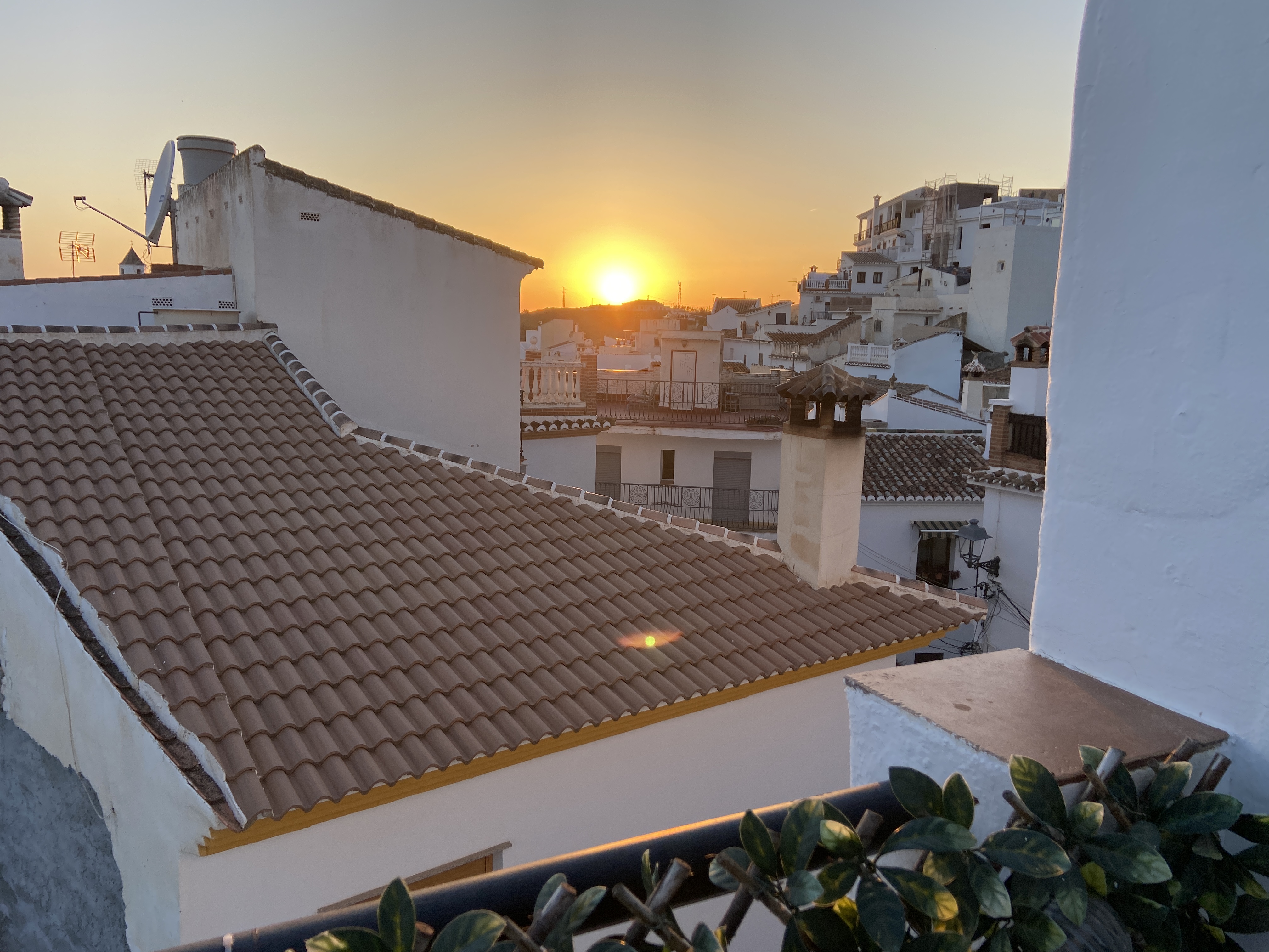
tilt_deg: -9.2
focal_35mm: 26
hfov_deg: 67.3
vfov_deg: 53.1
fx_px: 953
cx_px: 634
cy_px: 476
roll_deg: -1.5
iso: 32
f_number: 1.8
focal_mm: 4.25
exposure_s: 1/799
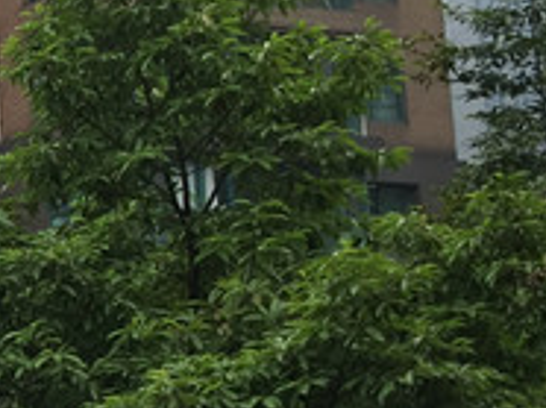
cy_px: 285
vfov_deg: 11.8
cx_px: -549
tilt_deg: +9.6
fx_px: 1969
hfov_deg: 13.5
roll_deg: -1.1
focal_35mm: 125
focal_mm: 4.15
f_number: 2.2
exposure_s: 1/860
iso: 32
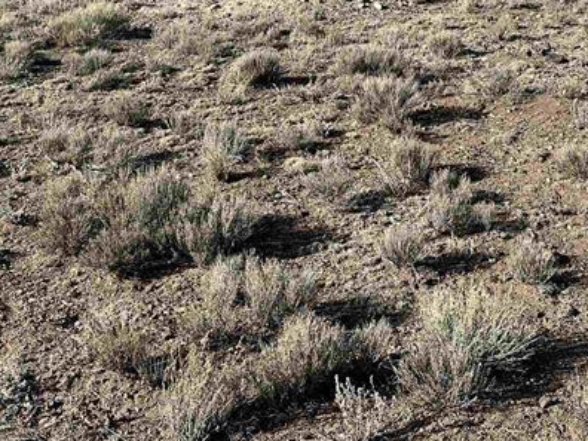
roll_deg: +1.3
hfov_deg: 31.2
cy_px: 18
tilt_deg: -5.9
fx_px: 1053
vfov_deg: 22.9
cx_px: 306
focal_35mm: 62
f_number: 1.78
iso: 80
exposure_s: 1/5263
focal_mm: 6.86
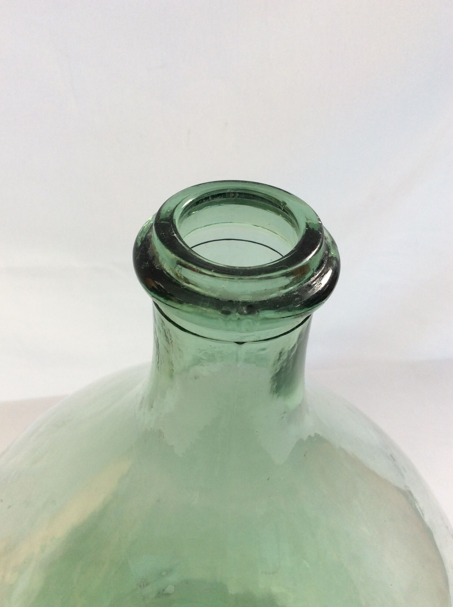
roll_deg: -1.6
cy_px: 304
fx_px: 560
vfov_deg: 56.9
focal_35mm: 32
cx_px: 226
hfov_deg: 44.1
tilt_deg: -39.7
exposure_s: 1/166
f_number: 2.4
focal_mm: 3.3
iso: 32
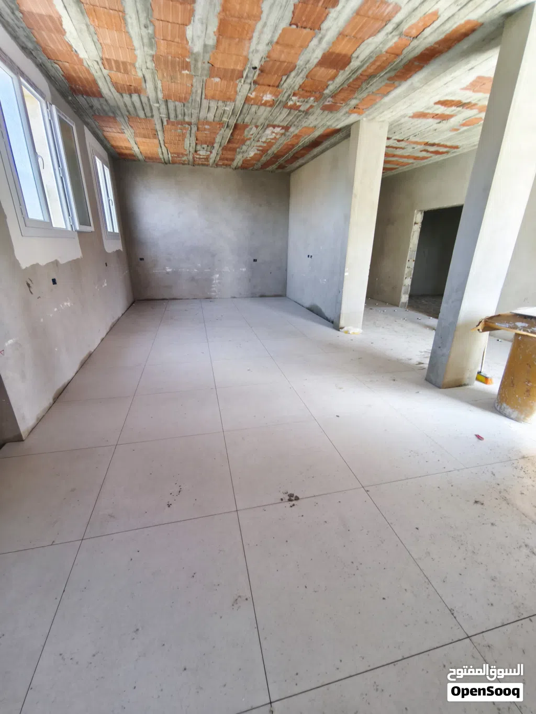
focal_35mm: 15
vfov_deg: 98.2
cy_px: 357
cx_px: 268
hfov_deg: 81.8
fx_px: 310
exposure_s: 1/50
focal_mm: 1.91
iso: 200
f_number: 2.2
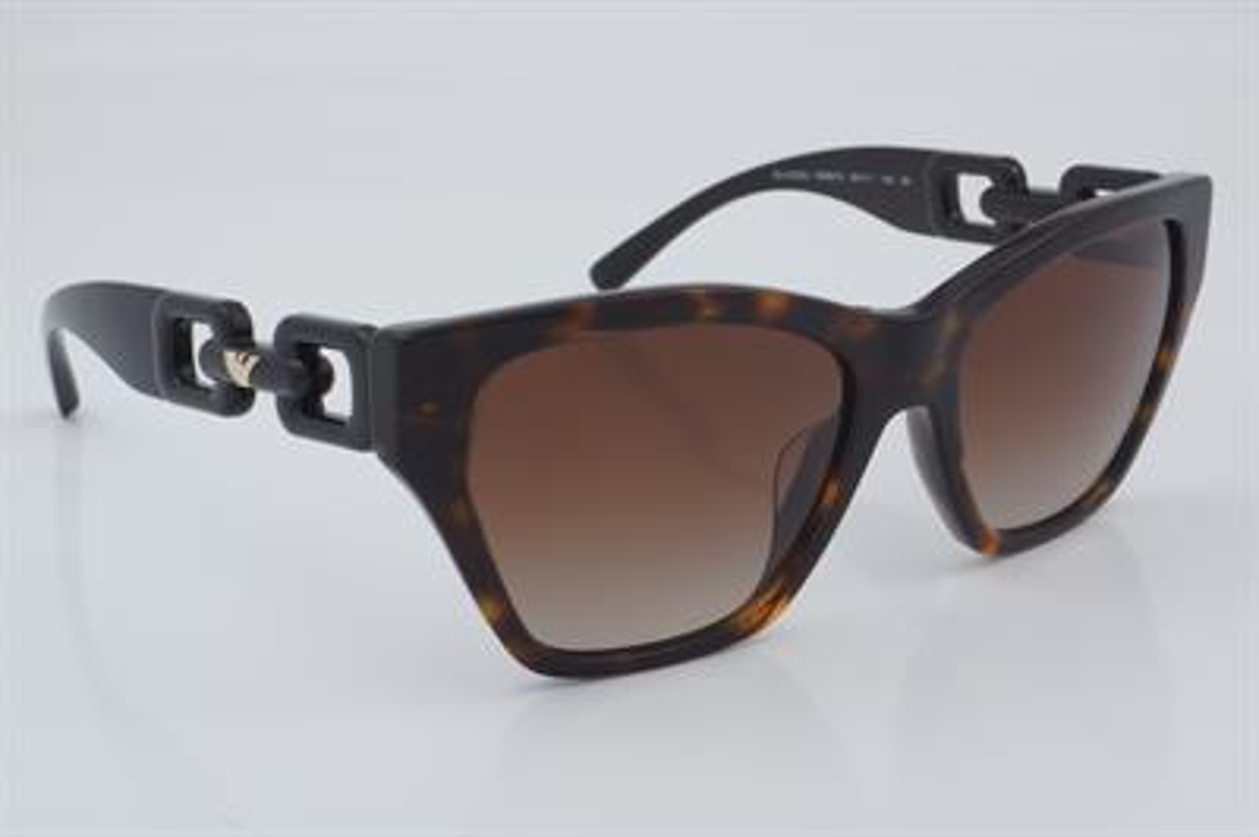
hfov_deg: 29.9
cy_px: 418
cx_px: 630
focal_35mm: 68
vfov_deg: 20.1
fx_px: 2359
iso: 100
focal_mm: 45
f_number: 32
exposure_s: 1/4
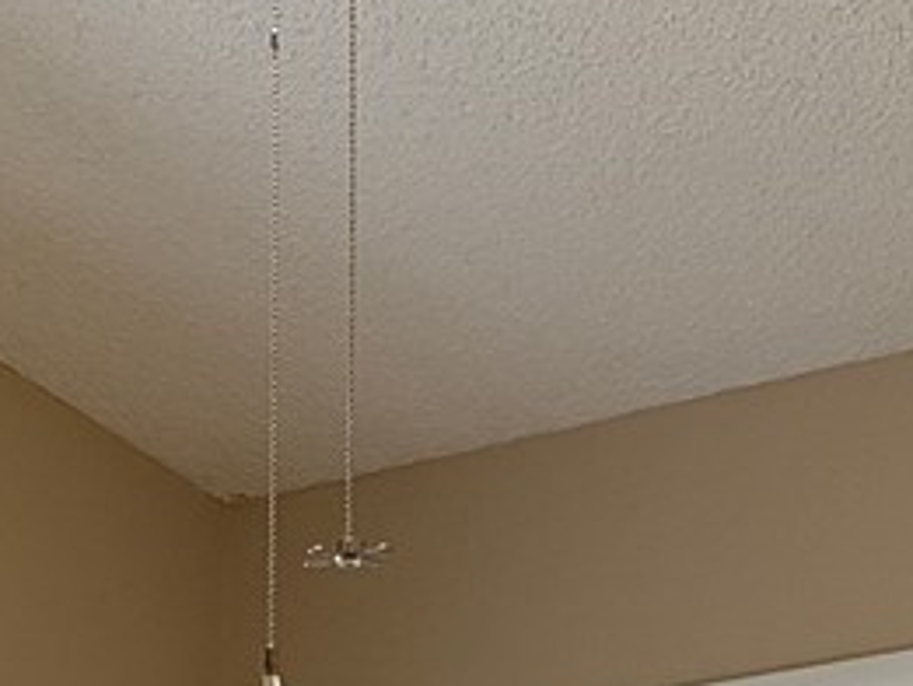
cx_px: -427
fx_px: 3879
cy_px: 1586
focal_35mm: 147
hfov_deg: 12.8
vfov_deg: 9.2
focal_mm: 6.76
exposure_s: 1/120
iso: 250
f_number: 1.78
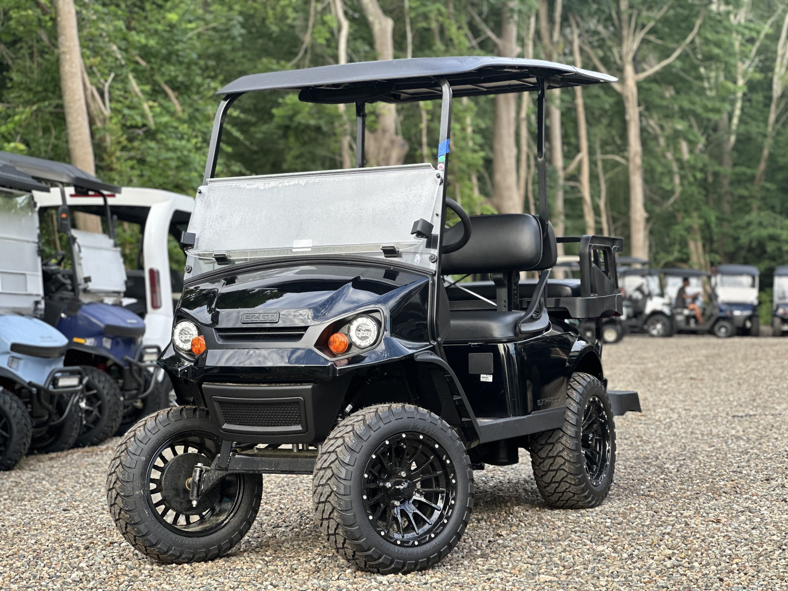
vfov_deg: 19.1
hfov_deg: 25.3
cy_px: 296
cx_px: 394
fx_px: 1753
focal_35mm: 77
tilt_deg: +1.3
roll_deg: +2.7
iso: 80
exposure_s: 1/121
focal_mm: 9
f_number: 2.8
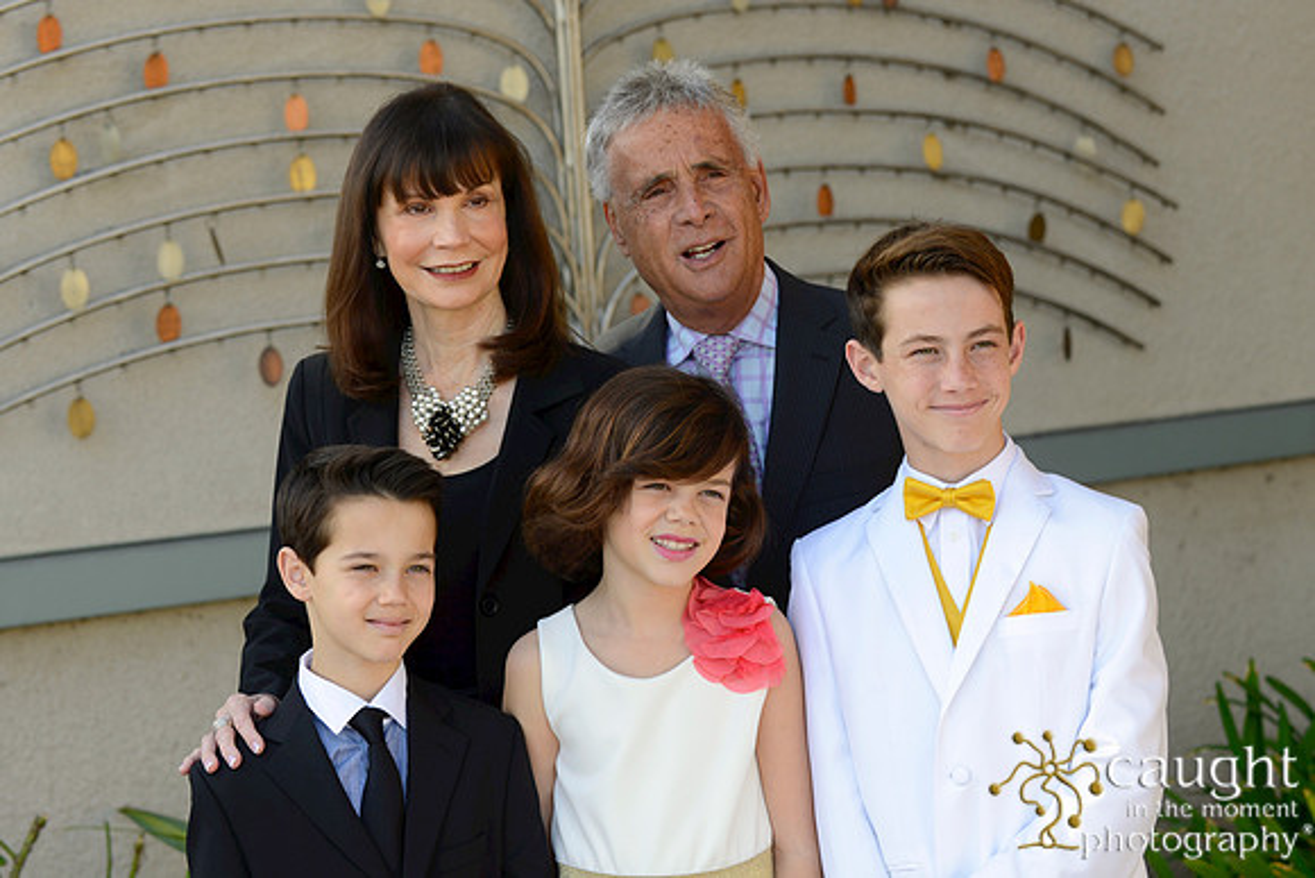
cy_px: 439
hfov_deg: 28.8
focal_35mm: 70
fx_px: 2557
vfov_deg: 19.5
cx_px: 658
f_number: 4
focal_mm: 70
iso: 250
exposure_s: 1/320
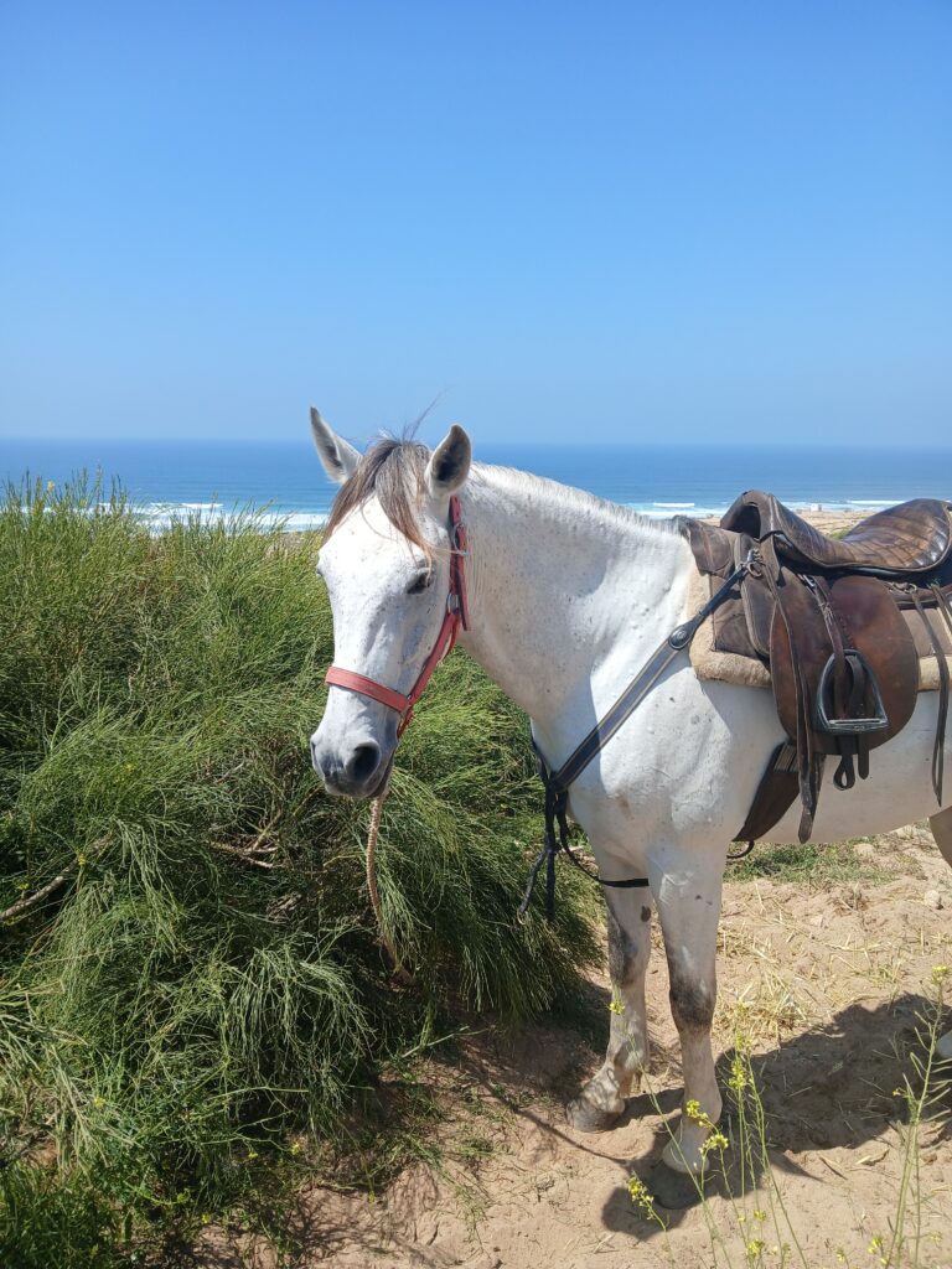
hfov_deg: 53.1
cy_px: 634
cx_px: 476
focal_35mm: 26
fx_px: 953
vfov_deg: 67.3
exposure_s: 1/537
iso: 20
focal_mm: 3.98
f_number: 1.8
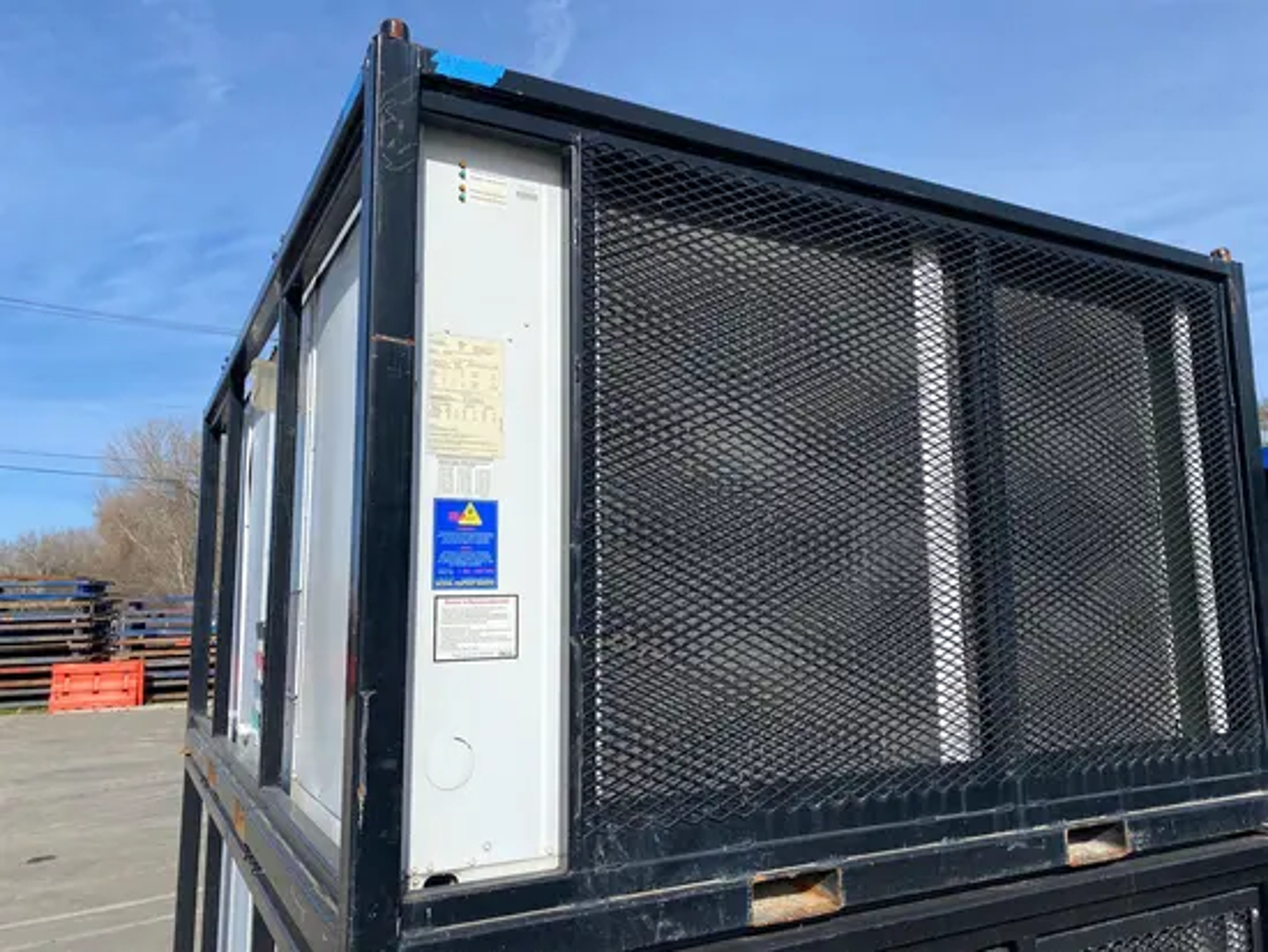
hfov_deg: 67.3
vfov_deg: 53.1
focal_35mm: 26
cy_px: 476
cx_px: 634
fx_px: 953
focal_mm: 4.25
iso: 32
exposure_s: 1/3846
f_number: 1.8
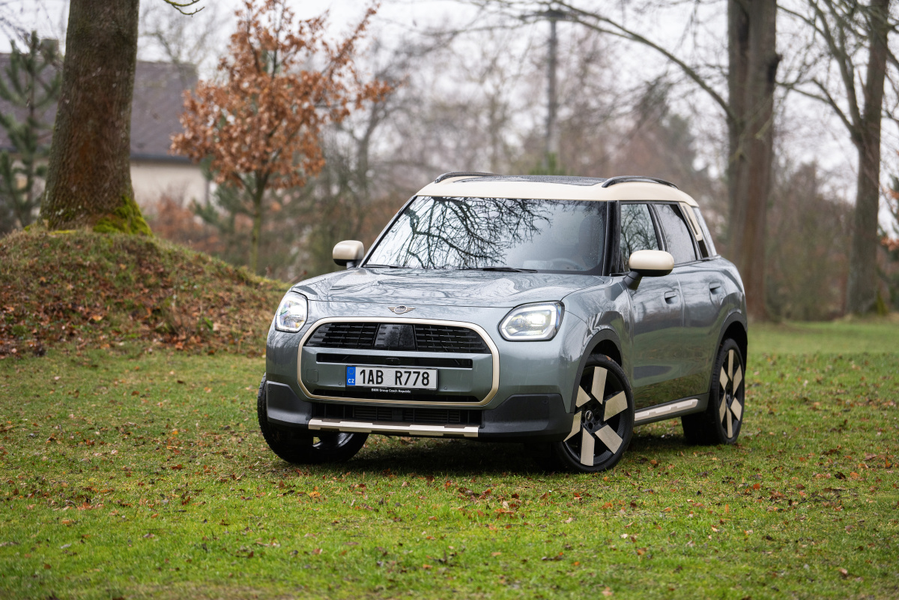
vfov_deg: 9.5
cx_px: 450
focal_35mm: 145
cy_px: 300
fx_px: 3621
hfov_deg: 14.2
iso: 250
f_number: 2.8
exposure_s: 1/125
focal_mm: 145
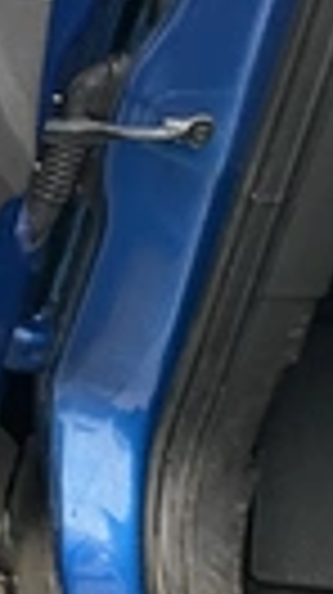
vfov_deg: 22.0
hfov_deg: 10.6
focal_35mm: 96
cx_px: -486
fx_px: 1511
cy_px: 130
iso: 50
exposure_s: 1/122
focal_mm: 3
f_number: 1.8
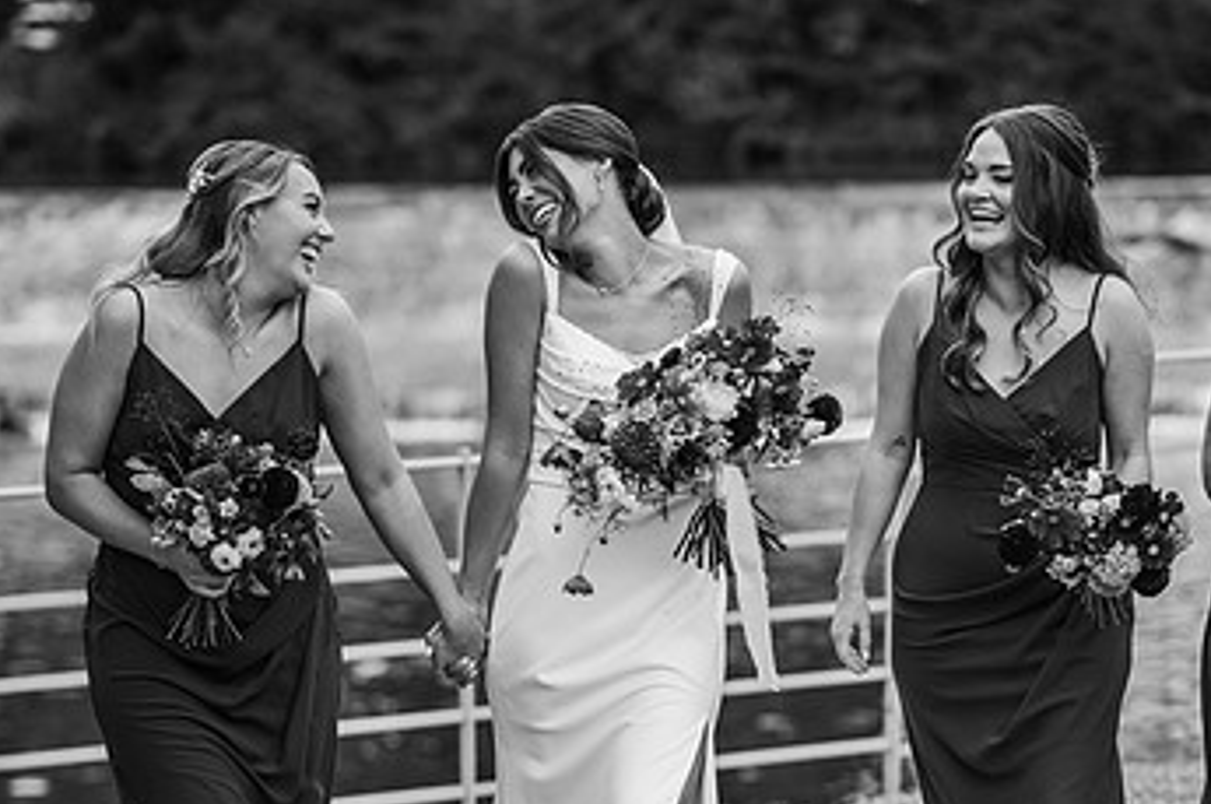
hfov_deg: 14.4
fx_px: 4804
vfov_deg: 9.5
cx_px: 744
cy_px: 632
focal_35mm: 143
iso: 100
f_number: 2.2
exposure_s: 1/1000
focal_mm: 85
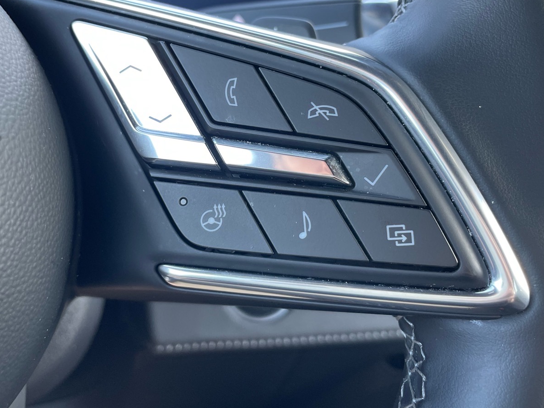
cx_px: 253
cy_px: 152
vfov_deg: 40.4
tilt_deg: -16.7
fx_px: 550
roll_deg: -3.3
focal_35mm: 35
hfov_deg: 52.6
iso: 100
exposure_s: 1/121
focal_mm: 4.2
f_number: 1.6
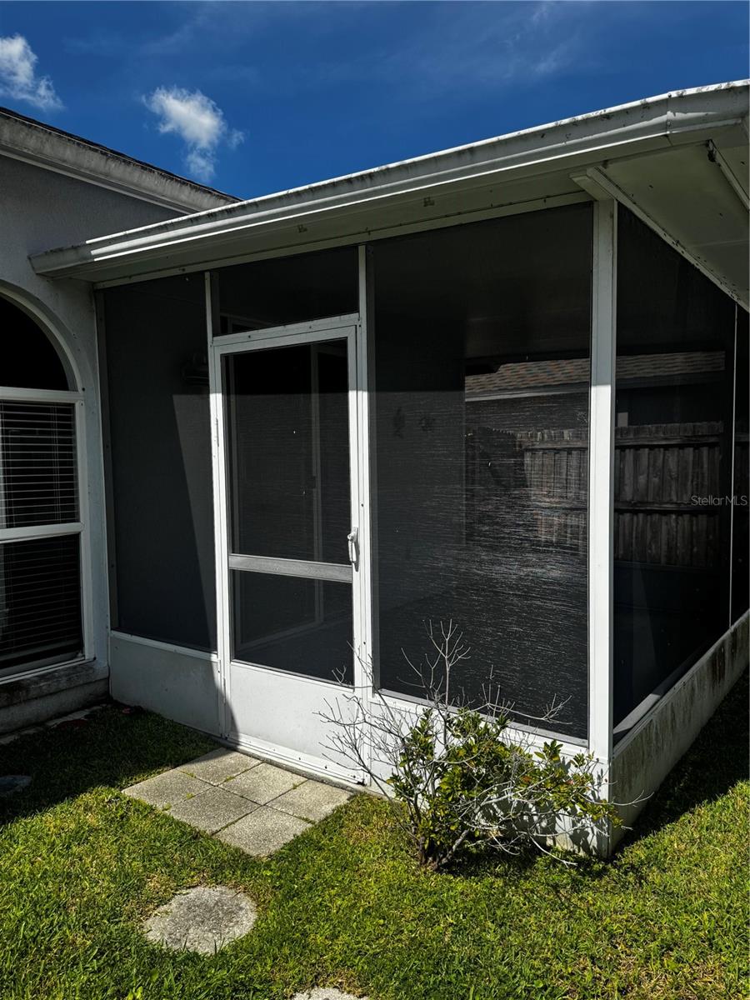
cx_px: 375
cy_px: 500
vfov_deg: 71.6
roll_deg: +0.5
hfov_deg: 56.8
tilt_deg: -4.3
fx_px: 693
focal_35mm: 24
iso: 80
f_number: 1.78
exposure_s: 1/4049
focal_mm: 6.76
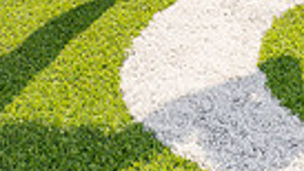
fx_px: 1024
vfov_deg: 8.4
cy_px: -300
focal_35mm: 127
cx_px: 122
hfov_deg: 16.9
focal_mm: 37
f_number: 10
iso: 320
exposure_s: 1/250
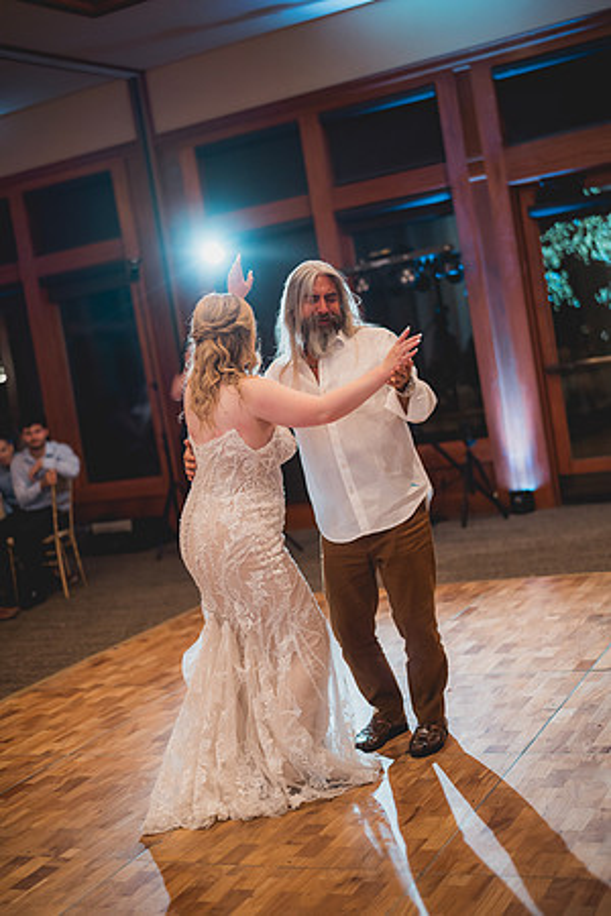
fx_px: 1273
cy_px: 458
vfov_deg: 39.6
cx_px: 306
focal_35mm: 50
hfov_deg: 27.0
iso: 1250
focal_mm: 50
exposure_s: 1/400
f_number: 1.4
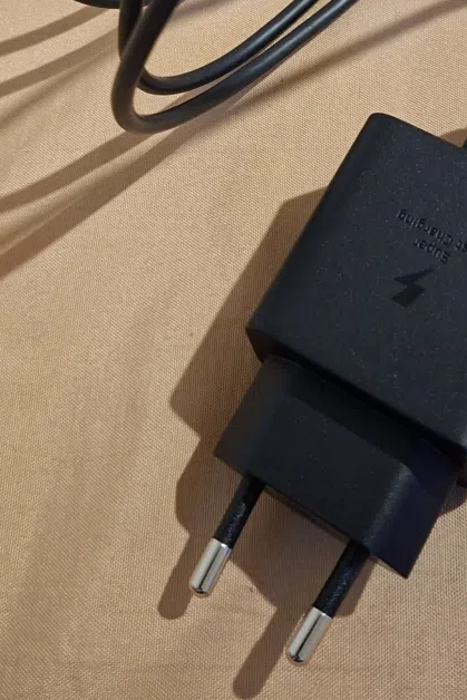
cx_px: 224
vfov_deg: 34.6
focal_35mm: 52
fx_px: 1011
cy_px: -3
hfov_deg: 26.0
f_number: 1.8
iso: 400
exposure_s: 1/25
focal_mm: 5.54
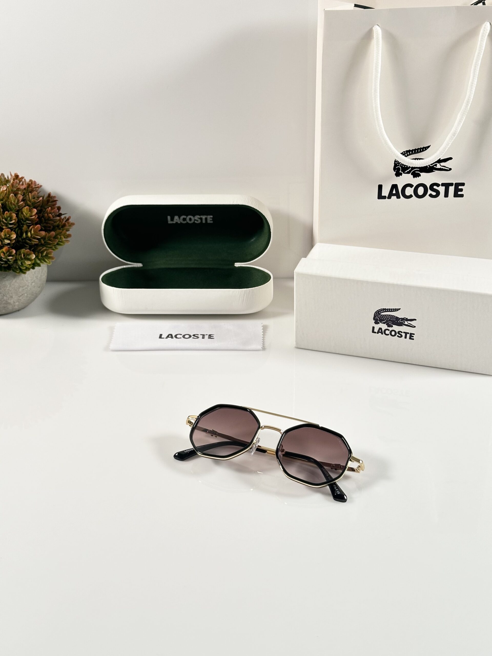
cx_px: 246
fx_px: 910
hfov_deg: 30.3
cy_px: 328
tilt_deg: -28.7
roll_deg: +1.0
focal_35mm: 48
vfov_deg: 39.7
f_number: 1.78
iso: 80
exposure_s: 1/100
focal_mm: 6.86
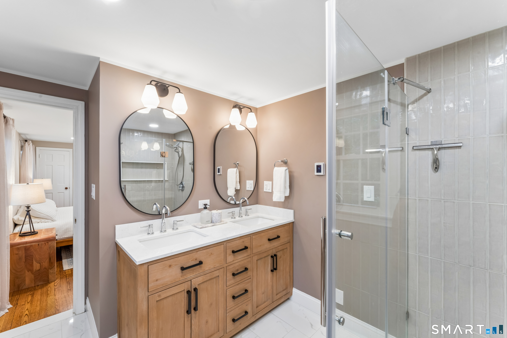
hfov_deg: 100.8
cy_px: 169
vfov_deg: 77.7
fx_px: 210
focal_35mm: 15
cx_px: 254
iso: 400
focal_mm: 14.9
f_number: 13
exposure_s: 1/8
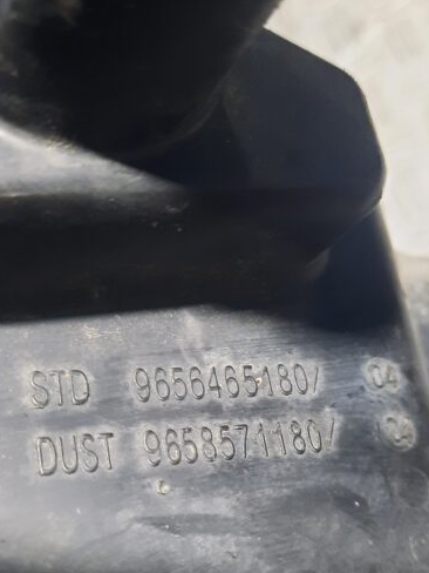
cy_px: 384
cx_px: 207
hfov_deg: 35.1
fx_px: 677
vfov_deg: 45.1
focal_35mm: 41
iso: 640
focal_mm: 4.6
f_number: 2
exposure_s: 1/25
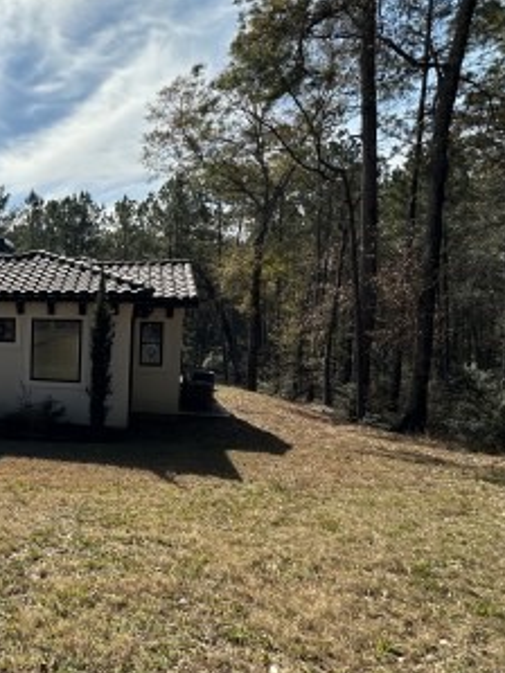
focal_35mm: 30
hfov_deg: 38.4
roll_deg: -0.4
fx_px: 584
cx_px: -56
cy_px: 344
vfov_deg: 60.0
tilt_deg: -2.2
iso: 40
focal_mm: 2.22
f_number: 2.2
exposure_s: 1/1916
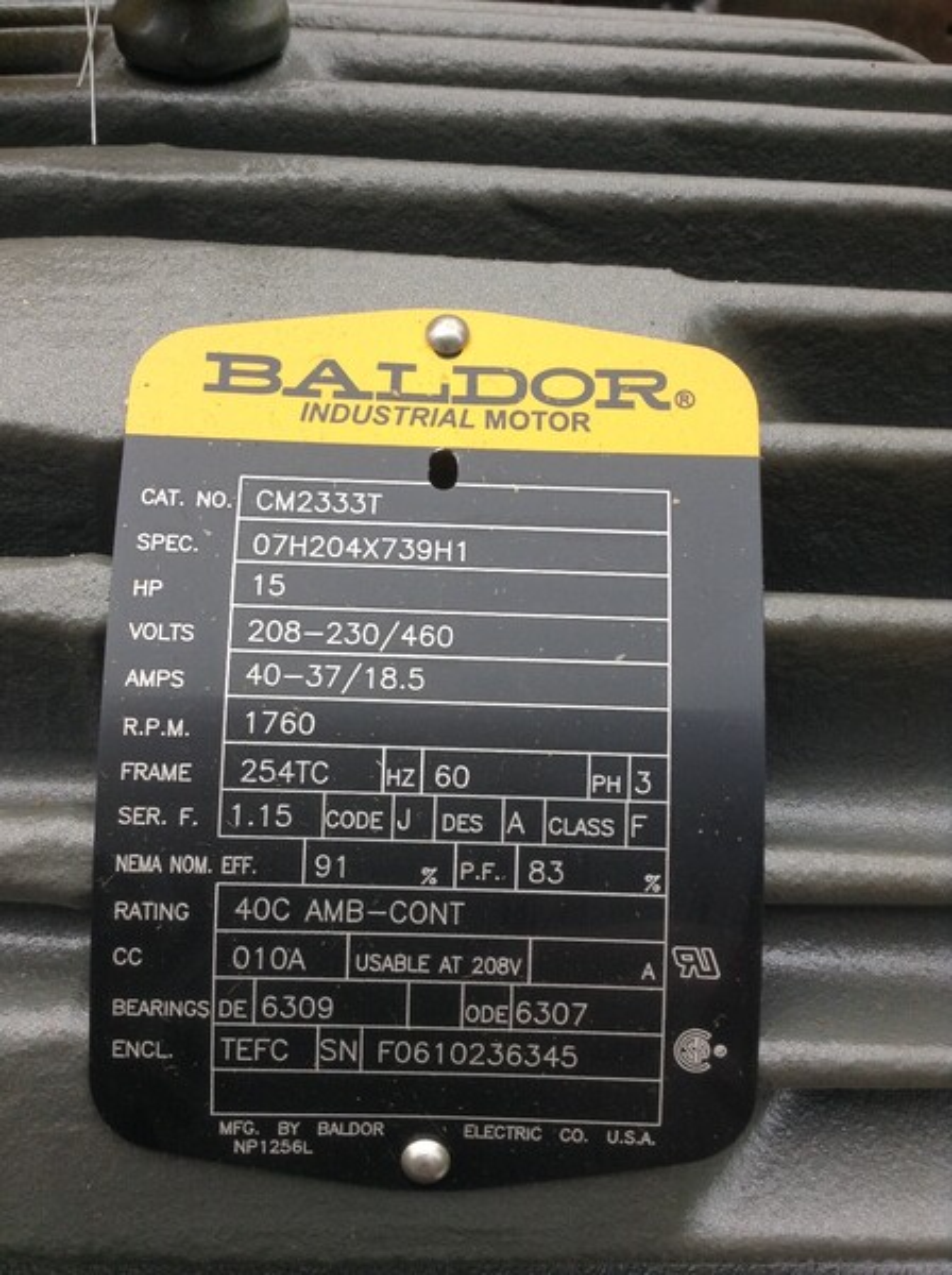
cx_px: 476
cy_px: 638
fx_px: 1214
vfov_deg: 55.4
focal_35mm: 33
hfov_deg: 42.8
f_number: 2.4
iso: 25
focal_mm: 3.3
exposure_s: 1/121
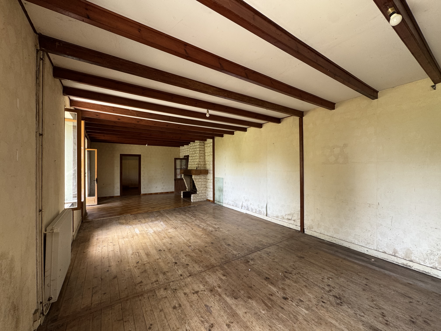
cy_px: 166
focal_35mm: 14
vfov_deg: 85.7
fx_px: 178
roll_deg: +0.4
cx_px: 220
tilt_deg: +0.4
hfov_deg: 102.1
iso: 125
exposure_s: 1/99
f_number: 2.2
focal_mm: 2.22
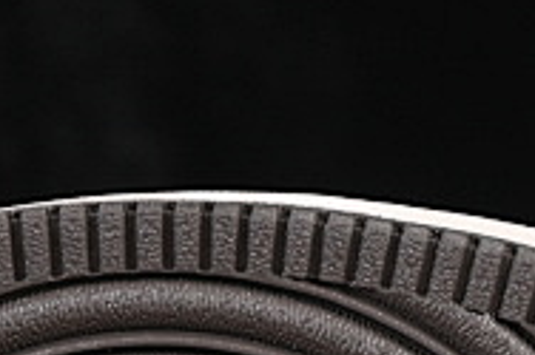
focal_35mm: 432
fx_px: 6414
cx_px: 592
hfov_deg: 4.8
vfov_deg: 3.2
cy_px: 372
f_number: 6.3
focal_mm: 50
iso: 160
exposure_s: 1/60
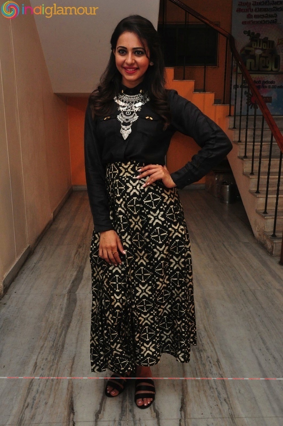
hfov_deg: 39.9
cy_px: 213
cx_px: 142
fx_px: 390
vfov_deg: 57.3
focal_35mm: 33
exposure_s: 1/125
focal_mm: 22
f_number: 9
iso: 1600
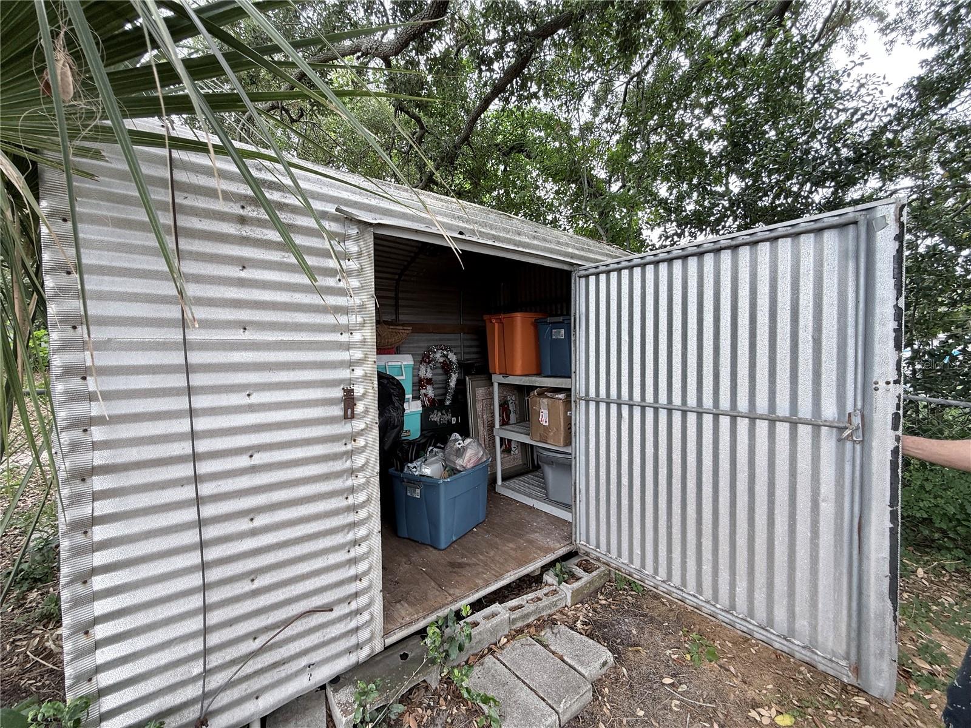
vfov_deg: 85.7
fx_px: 393
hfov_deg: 102.1
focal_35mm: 14
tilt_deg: -3.7
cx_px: 486
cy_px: 364
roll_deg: -0.1
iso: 40
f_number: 2.2
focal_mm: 2.22
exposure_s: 1/103
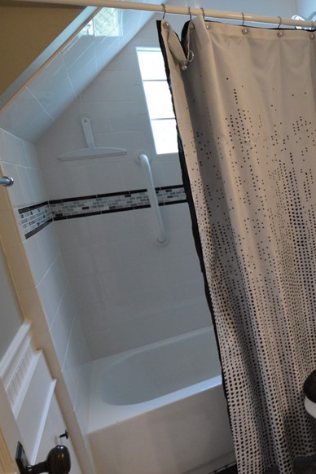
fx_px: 369
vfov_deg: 65.5
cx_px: 352
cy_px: 244
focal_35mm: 28
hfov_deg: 38.1
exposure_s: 1/60
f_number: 3.5
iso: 1000
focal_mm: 10
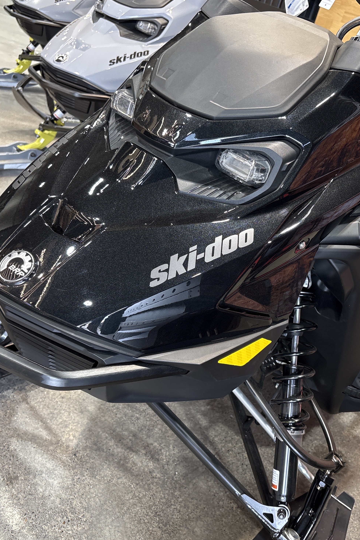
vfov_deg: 51.9
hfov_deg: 35.8
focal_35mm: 37
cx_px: 224
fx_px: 555
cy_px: 267
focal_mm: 5.96
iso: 125
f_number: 1.6
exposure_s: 1/120
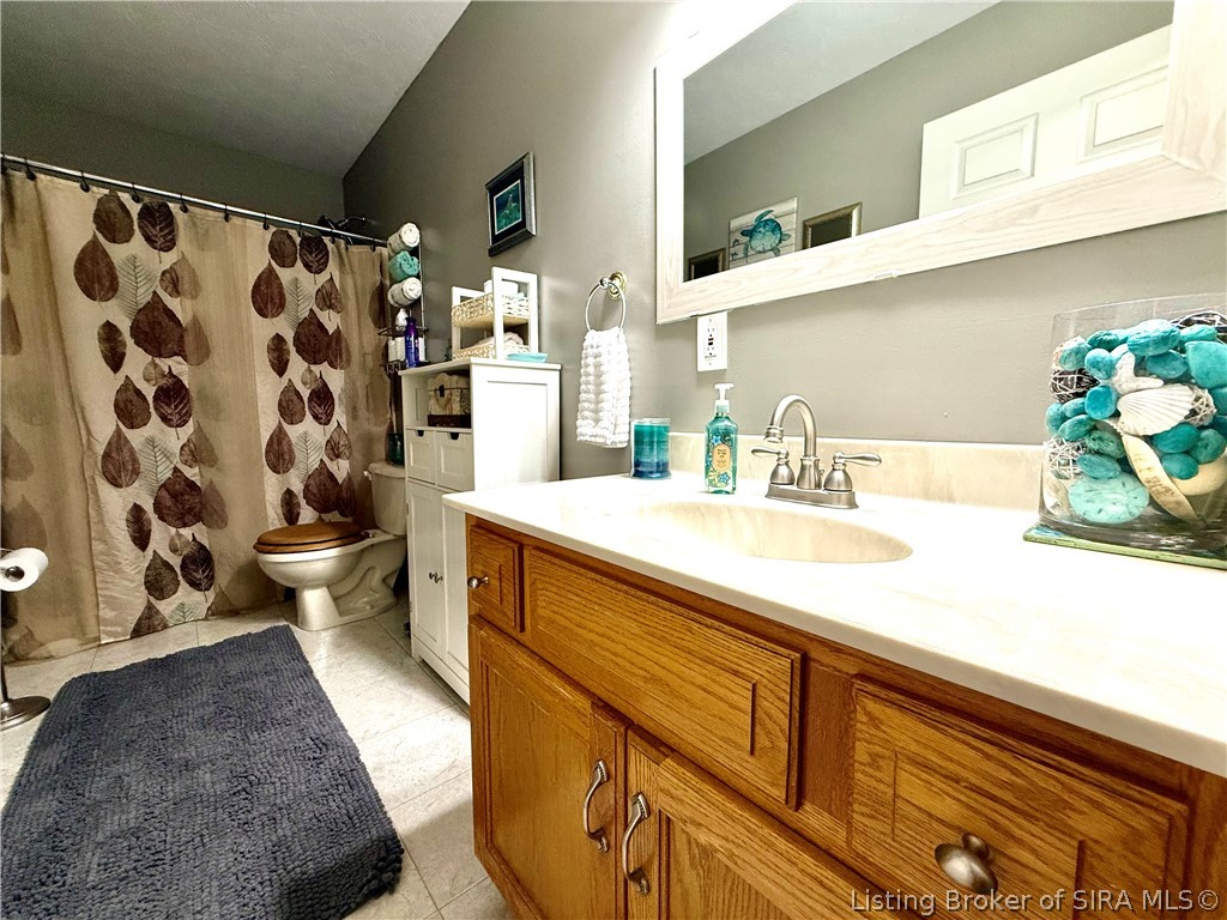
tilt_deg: -3.8
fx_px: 496
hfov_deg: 102.1
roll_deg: +1.1
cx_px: 614
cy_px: 460
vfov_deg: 85.7
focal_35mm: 14
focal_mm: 2.22
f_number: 2.2
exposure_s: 1/120
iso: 200
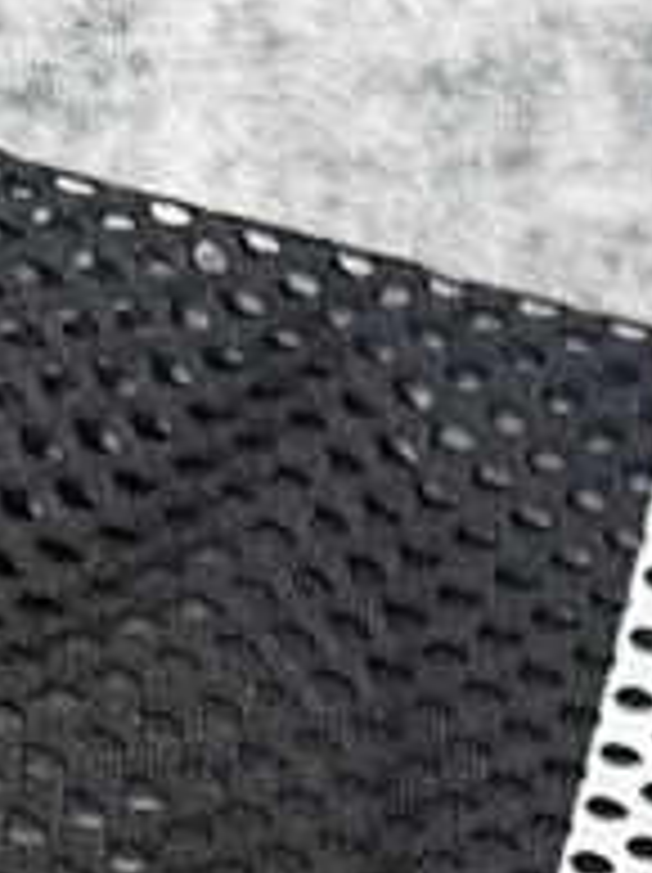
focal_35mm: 99
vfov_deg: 16.4
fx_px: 2492
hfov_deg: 14.7
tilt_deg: -75.5
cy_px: 1606
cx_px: 621
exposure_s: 1/50
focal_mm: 6.76
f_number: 1.78
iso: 125
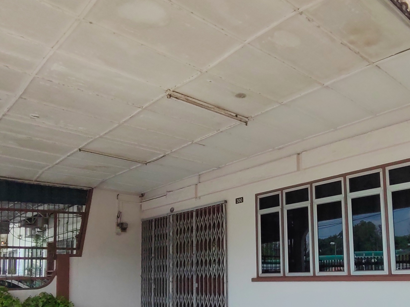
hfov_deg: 56.1
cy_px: 246
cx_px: 259
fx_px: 379
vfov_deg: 42.2
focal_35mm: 32
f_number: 2.2
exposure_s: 1/775
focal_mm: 1.68
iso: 101
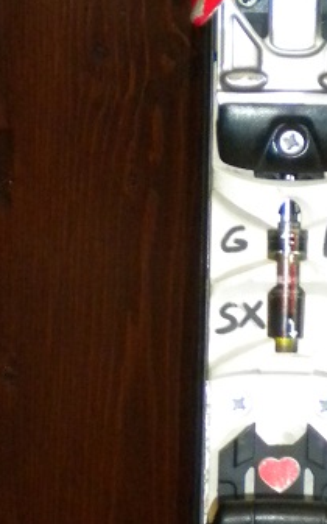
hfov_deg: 10.8
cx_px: 105
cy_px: 345
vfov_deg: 17.2
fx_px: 1725
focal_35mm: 121
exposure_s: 1/30
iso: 400
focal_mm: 6.3
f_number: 3.1
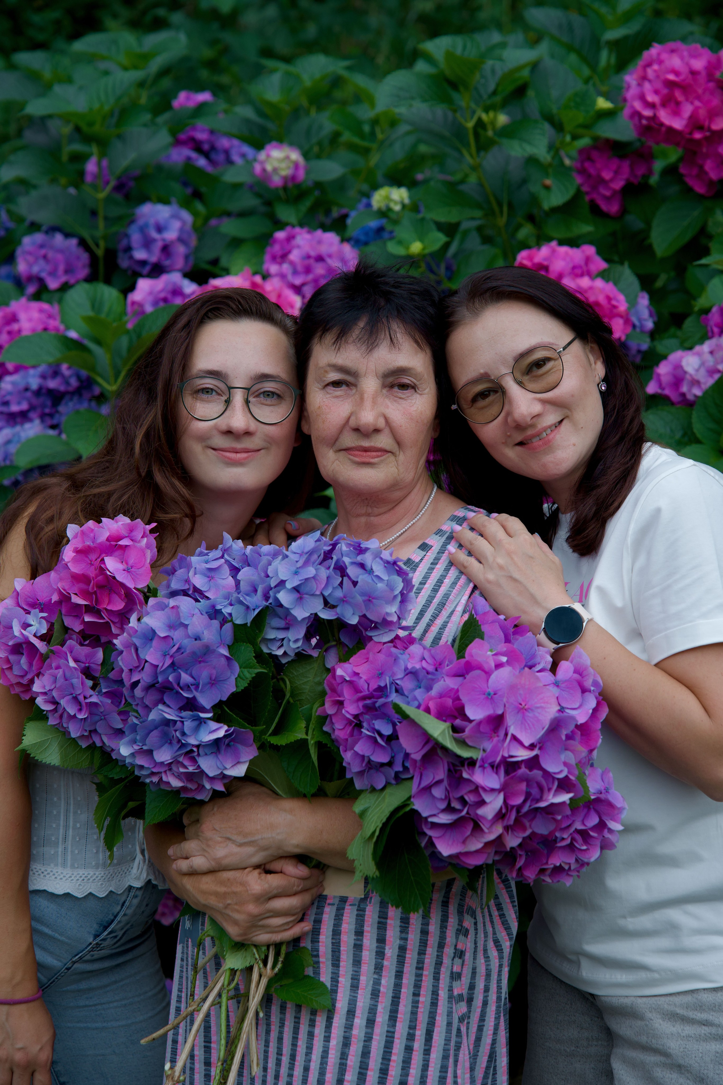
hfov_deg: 18.2
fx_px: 2259
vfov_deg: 27.0
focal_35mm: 75
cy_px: 542
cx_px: 362
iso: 200
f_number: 5
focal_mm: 75
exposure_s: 1/320
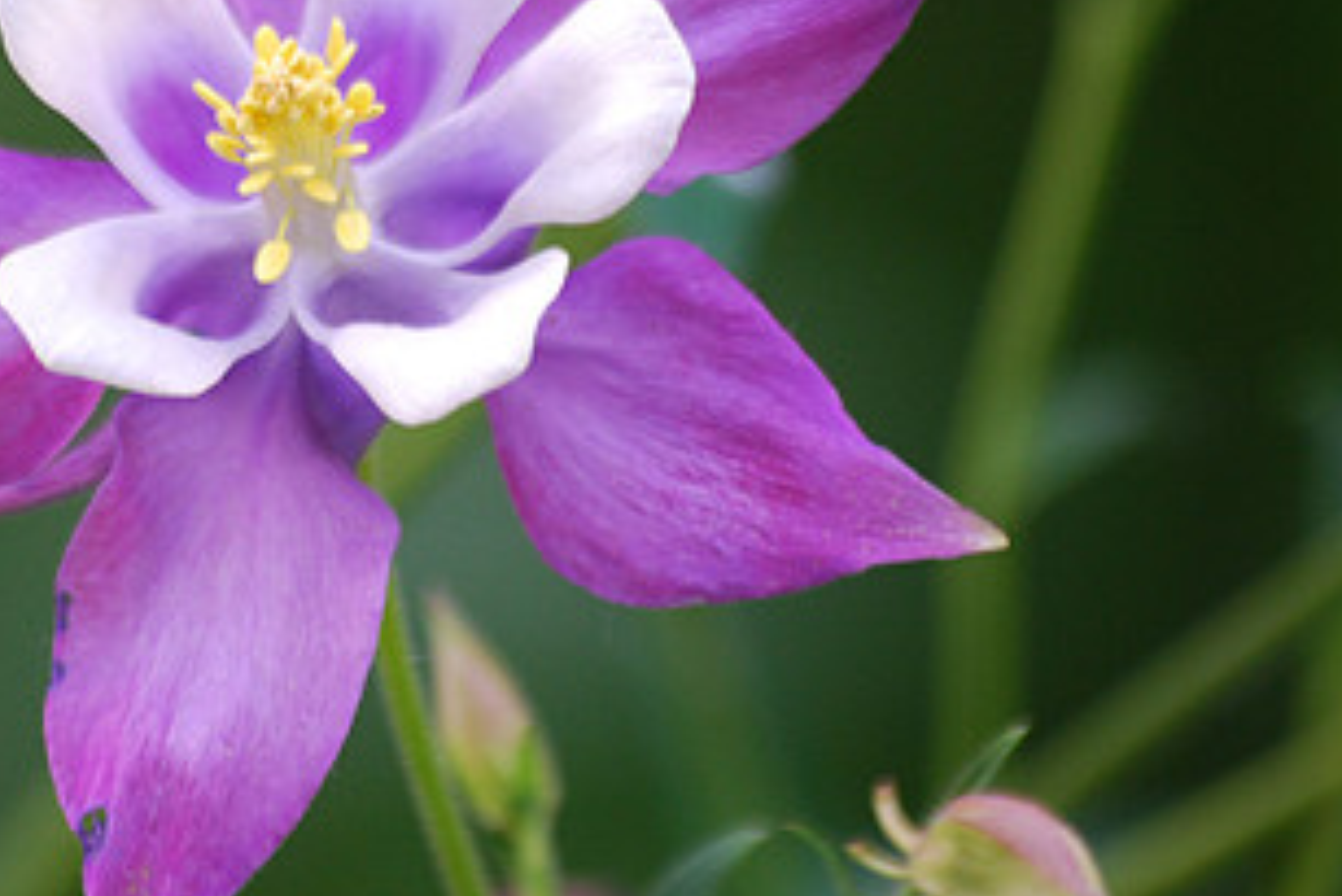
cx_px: 411
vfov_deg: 2.0
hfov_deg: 3.0
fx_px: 25360
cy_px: 105
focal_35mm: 680
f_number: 5.3
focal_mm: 240
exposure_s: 1/125
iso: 400
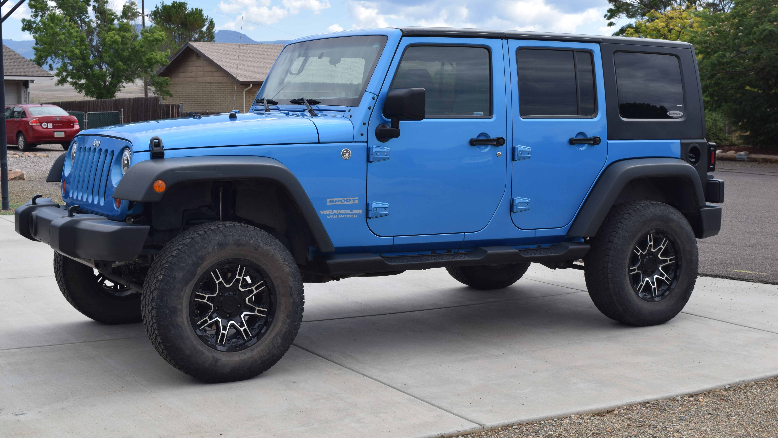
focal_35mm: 54
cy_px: 185
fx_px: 1114
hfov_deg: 38.5
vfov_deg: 22.2
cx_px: 391
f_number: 9
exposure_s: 1/320
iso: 200
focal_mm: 34
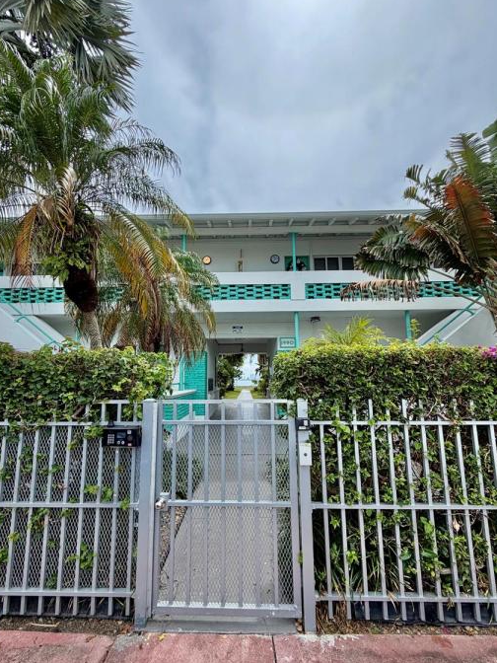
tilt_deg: +5.4
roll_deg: +0.7
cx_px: 240
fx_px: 287
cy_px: 343
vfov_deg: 98.1
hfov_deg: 81.7
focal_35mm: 15
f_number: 2.2
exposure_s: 1/955
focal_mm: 2.22
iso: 25
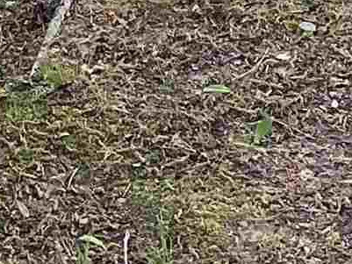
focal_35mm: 199
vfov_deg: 6.3
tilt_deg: -7.2
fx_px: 2024
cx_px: 61
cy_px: -721
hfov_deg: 9.9
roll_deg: -0.8
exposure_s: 1/121
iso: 64
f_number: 1.6
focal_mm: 4.2
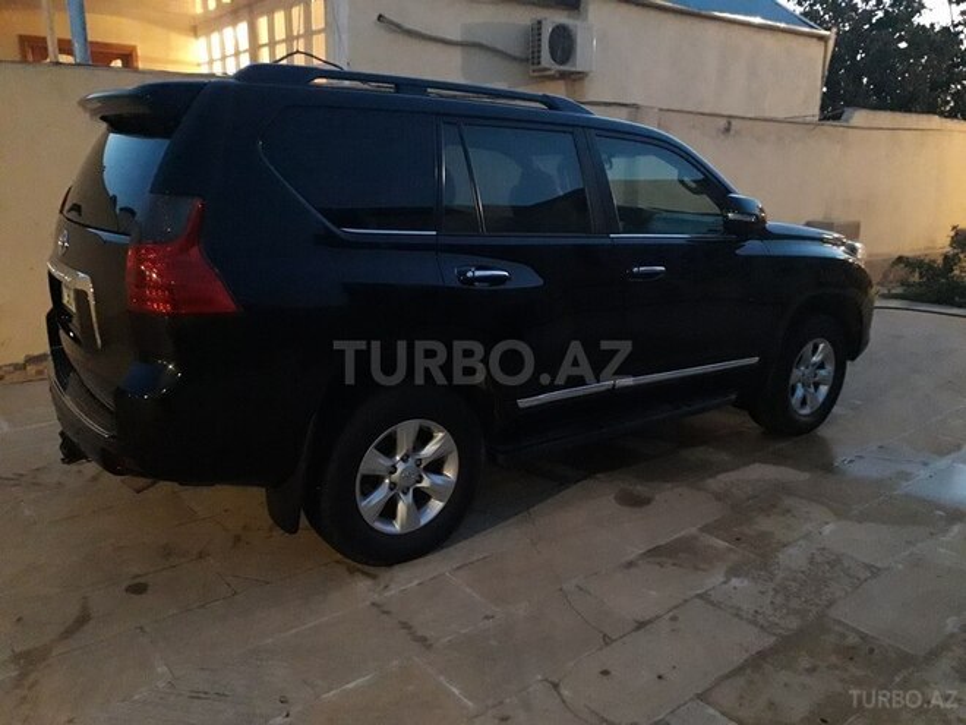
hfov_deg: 65.3
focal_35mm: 27
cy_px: 362
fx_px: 753
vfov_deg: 51.4
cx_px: 483
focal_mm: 3.6
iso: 800
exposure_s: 1/10
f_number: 1.9
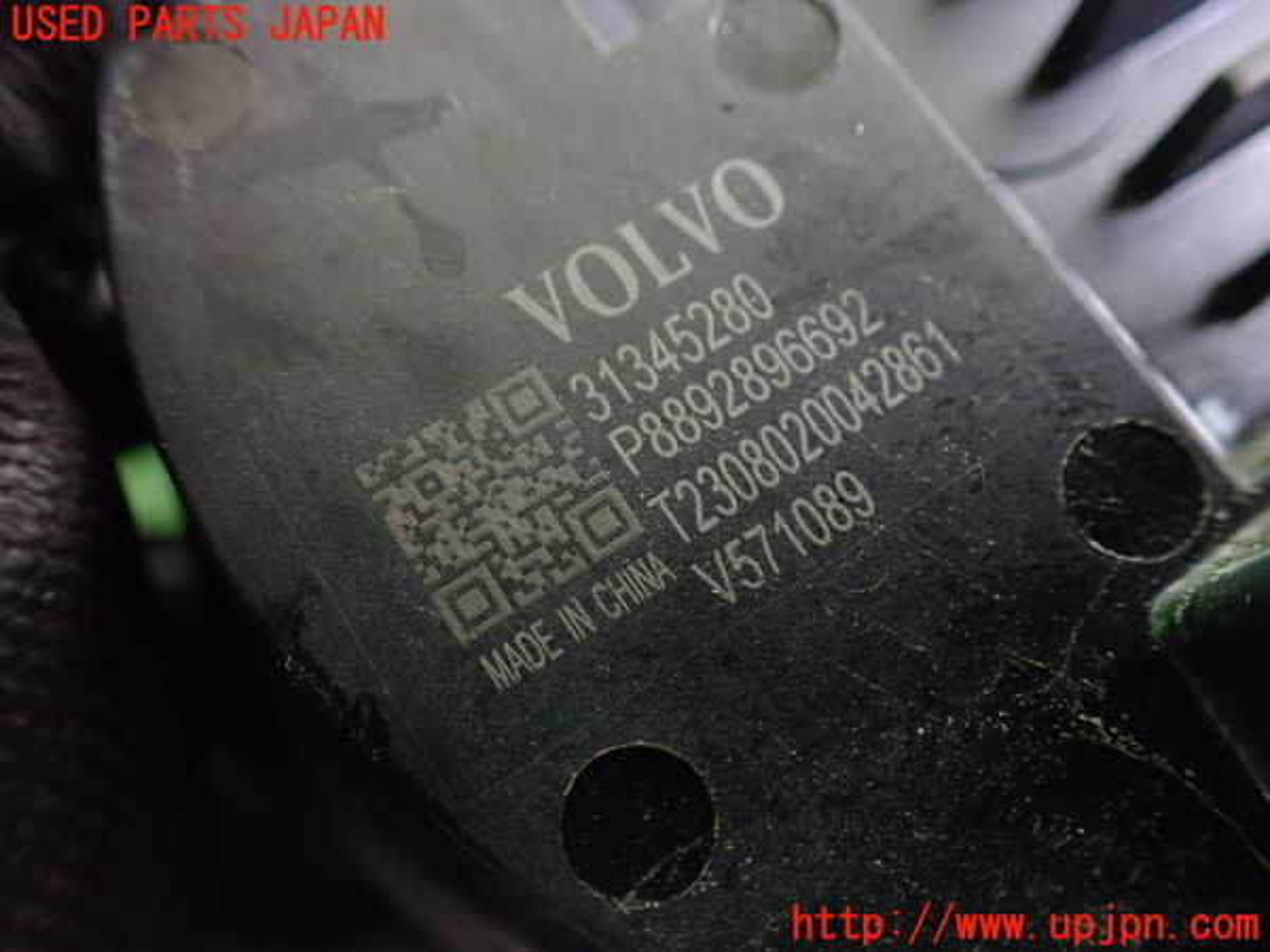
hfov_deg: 60.0
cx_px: 635
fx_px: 1101
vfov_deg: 46.8
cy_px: 476
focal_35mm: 30
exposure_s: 1/40
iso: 800
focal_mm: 5.4
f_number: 2.3
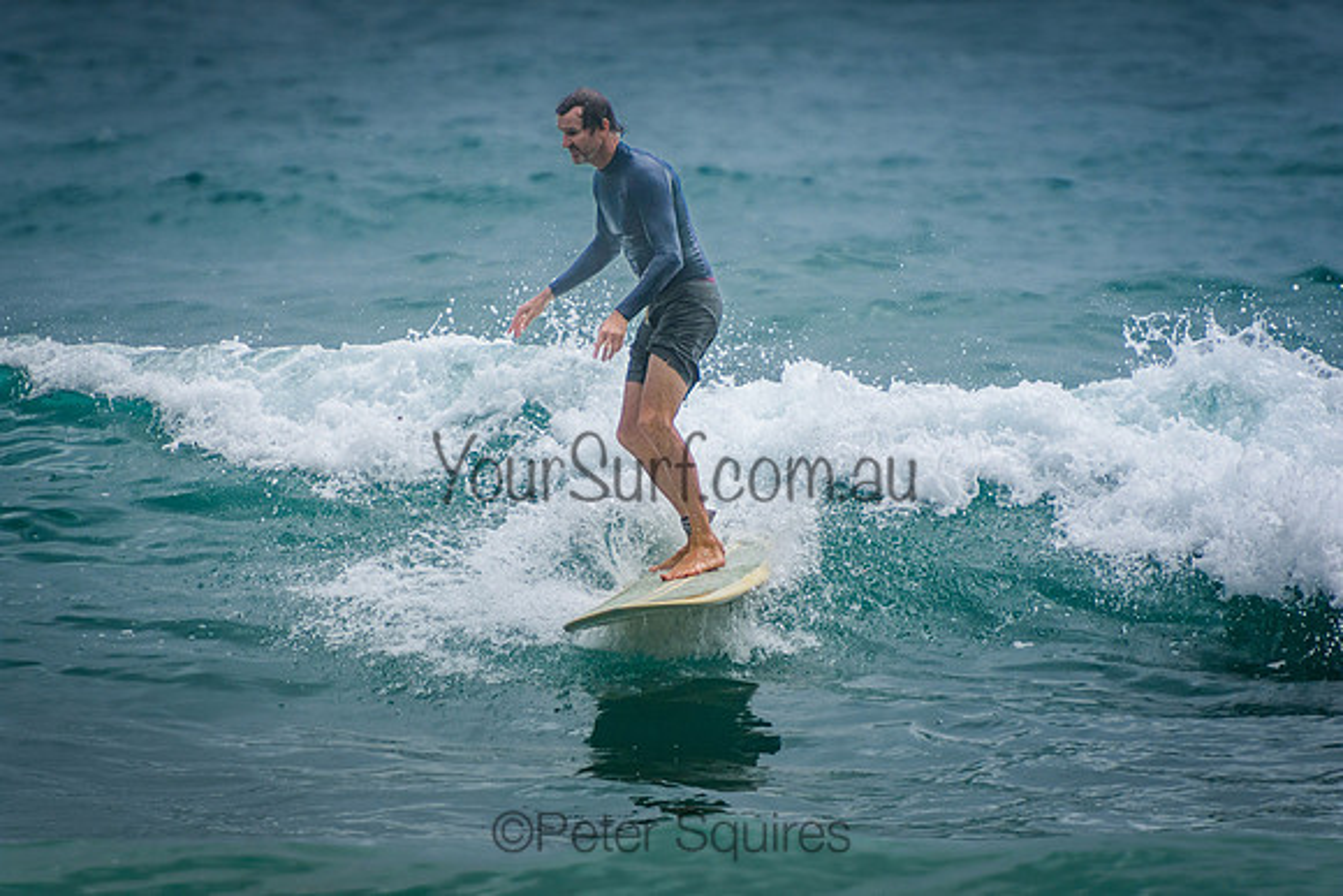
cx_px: 672
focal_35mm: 600
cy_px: 448
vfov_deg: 2.3
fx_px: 22388
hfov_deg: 3.4
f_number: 5.6
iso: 320
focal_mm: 400
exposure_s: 1/2000
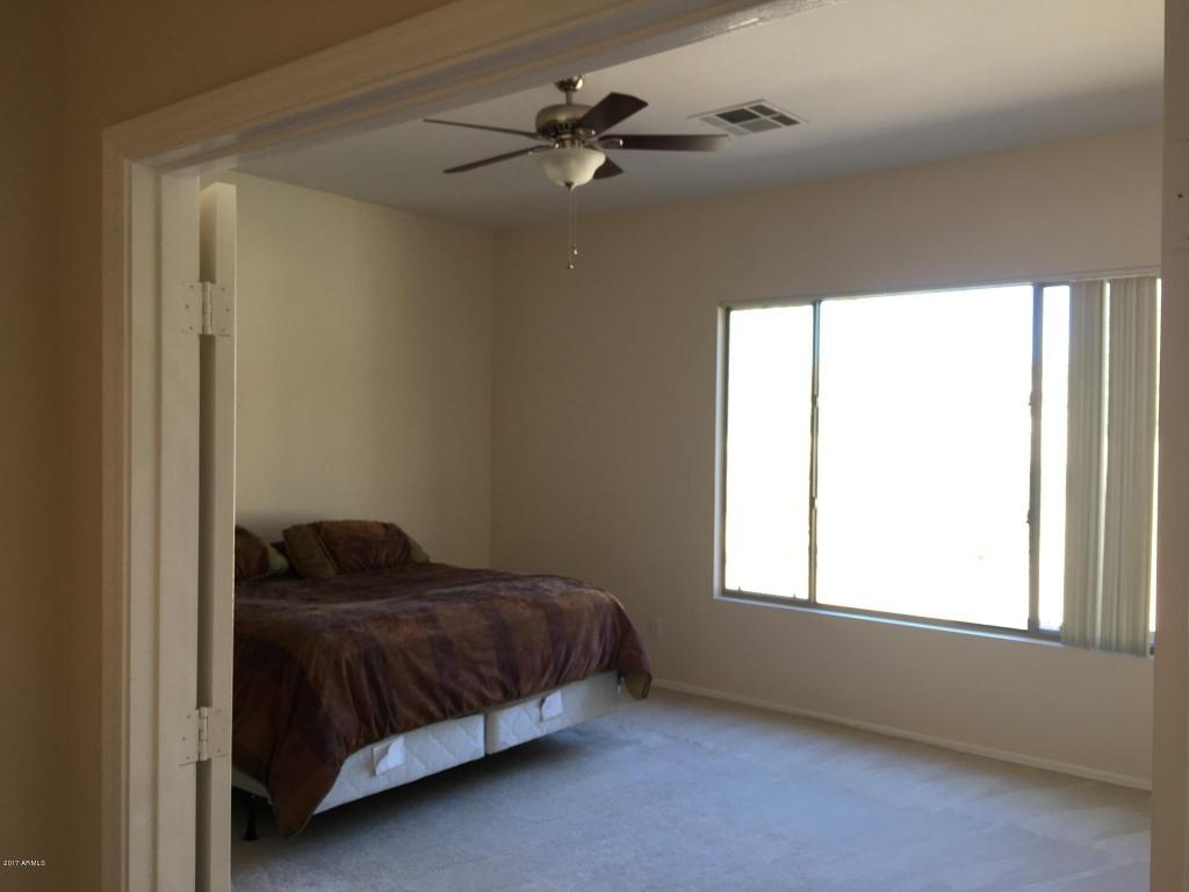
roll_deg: -0.5
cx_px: 594
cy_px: 446
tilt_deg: -1.1
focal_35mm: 29
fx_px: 996
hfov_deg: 61.7
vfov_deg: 48.2
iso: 25
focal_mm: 4.15
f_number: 2.2
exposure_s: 1/30
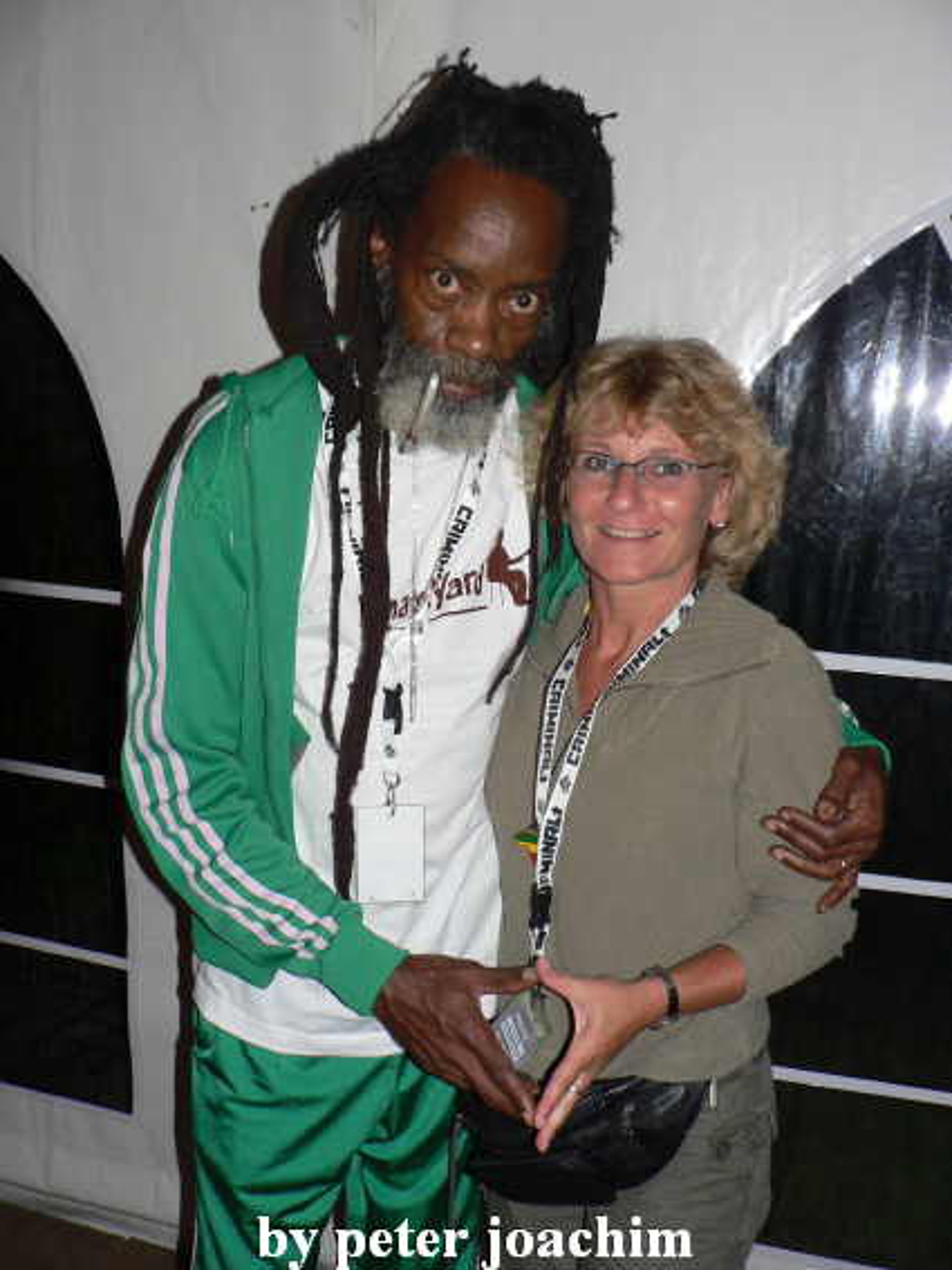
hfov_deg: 40.7
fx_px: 1284
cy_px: 635
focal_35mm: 35
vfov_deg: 52.6
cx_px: 476
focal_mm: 6
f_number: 2.8
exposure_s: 1/60
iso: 100
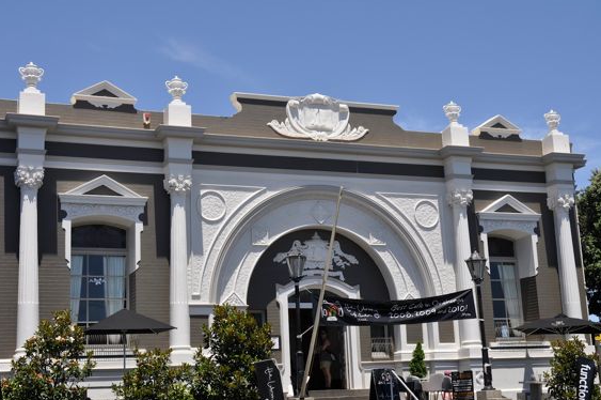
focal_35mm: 58
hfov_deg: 34.5
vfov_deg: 23.3
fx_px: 967
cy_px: 204
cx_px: 288
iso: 200
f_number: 10
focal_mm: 34
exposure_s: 1/400
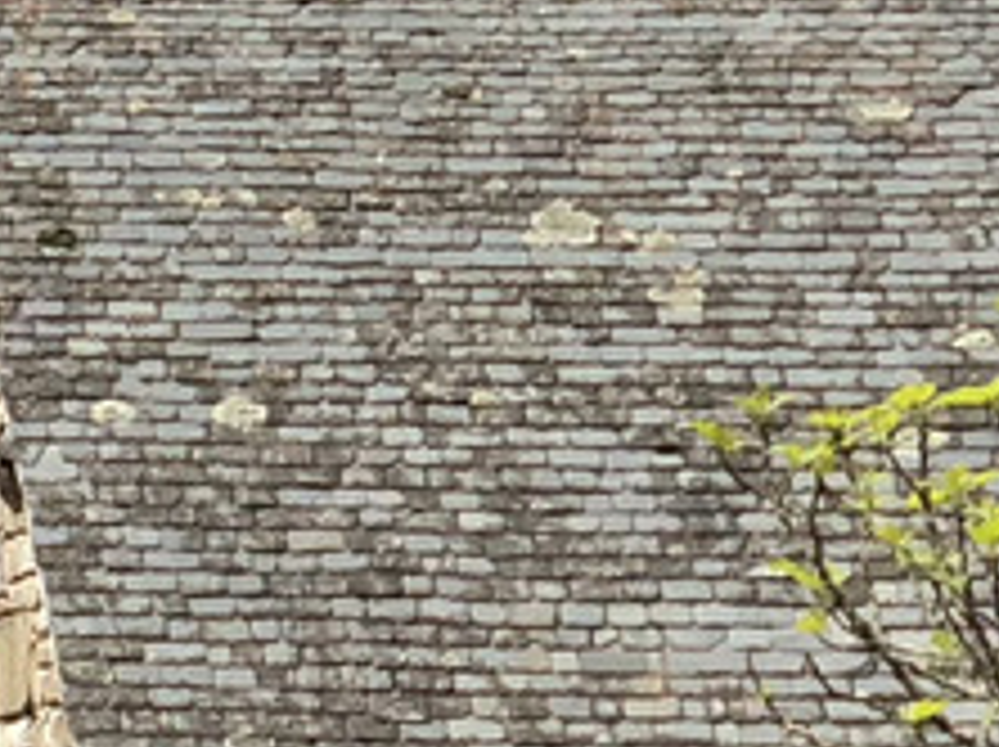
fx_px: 10811
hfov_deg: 5.2
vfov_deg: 3.9
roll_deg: +1.4
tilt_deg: +1.5
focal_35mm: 375
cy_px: 940
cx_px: -1102
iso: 16
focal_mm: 6
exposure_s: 1/1066
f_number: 2.4
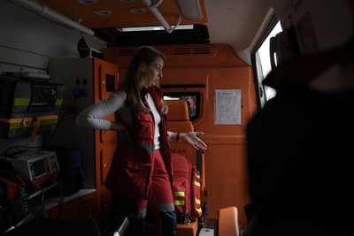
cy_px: 118
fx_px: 305
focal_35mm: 31
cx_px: 177
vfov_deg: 42.4
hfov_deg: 60.3
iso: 640
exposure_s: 1/125
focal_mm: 31
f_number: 2.8
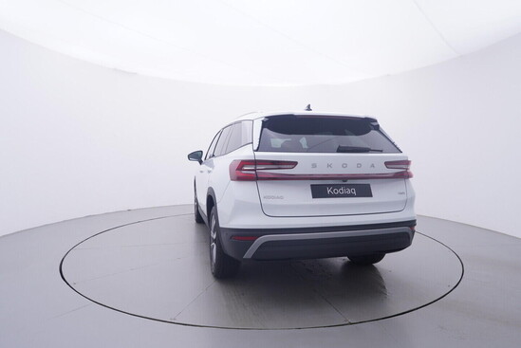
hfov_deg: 77.3
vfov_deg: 56.2
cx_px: 260
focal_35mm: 22
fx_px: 326
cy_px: 174
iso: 200
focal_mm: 15
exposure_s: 1/80
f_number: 5
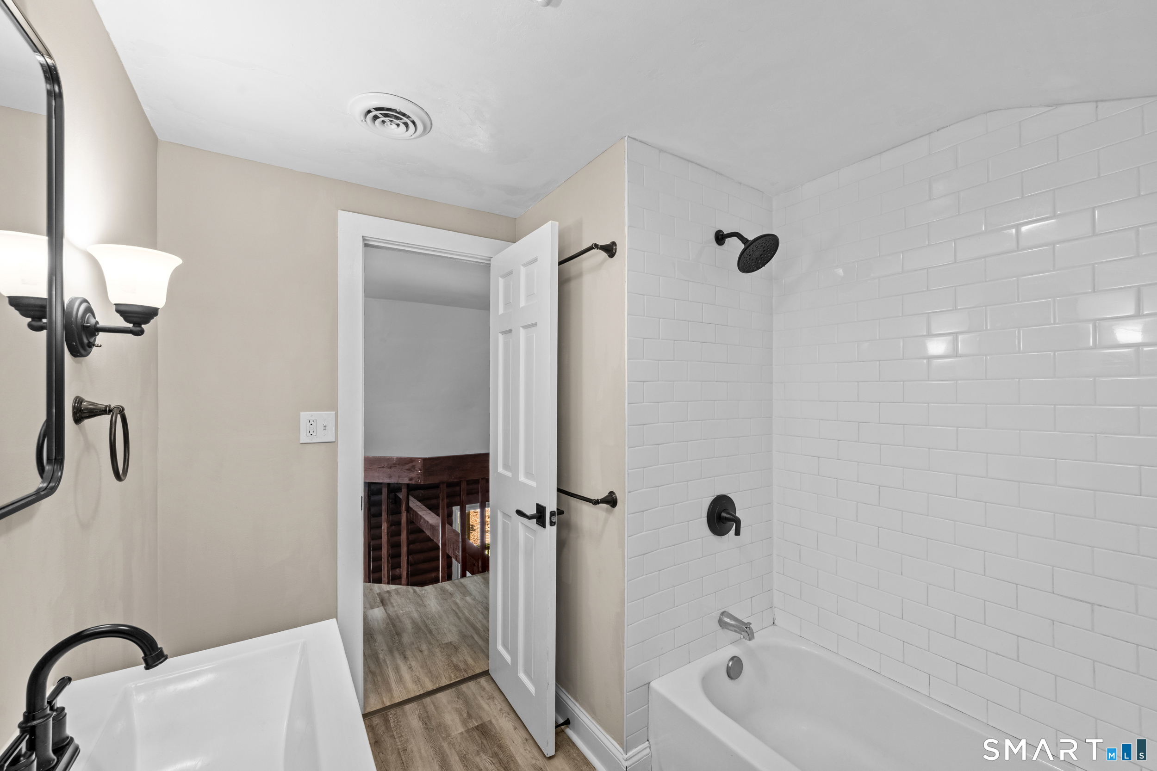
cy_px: 386
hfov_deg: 104.3
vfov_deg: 81.2
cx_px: 578
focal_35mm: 14
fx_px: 450
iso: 320
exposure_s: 1/2.5
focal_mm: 14
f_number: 9
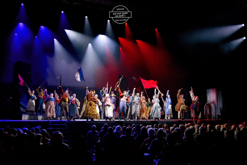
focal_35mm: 36
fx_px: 247
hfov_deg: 53.2
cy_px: 82
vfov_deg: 36.8
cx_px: 124
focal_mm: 24
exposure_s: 1/1000
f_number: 2.8
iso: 3200
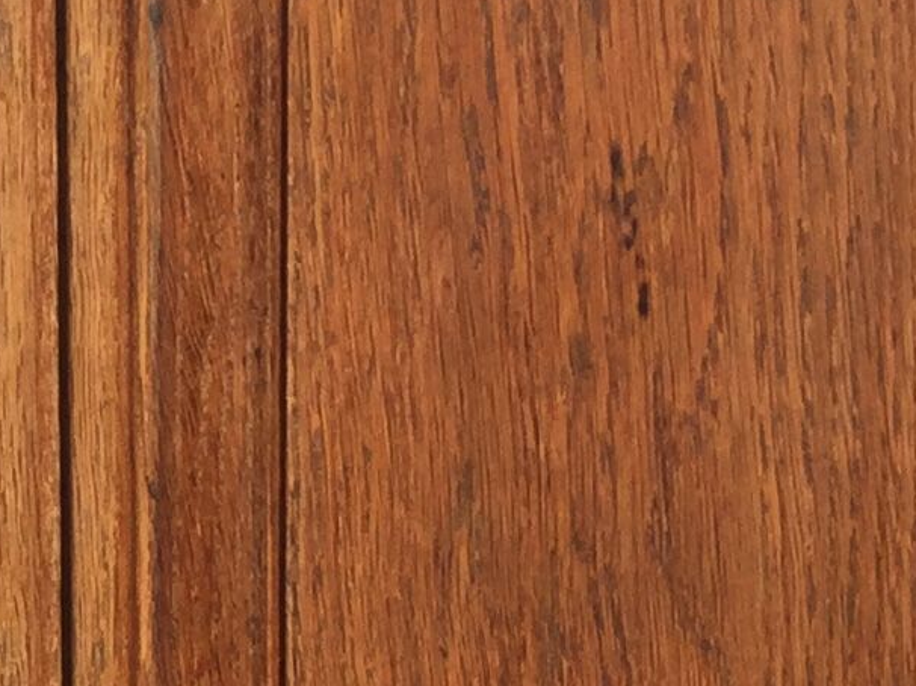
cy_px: 408
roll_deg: +0.9
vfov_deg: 8.9
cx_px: -311
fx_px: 4417
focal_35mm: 167
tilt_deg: -20.4
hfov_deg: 11.5
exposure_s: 1/849
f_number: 2.4
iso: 25
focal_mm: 3.3
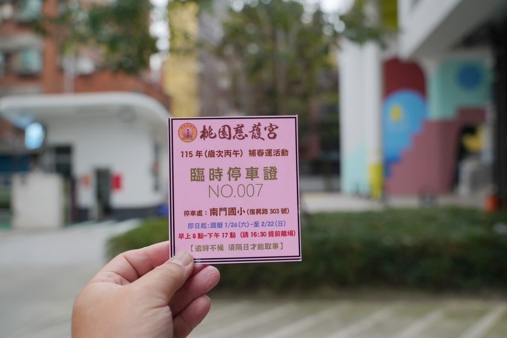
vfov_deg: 42.3
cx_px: 254
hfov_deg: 60.3
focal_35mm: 31
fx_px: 437
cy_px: 169
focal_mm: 31
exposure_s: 1/60
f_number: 4
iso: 100
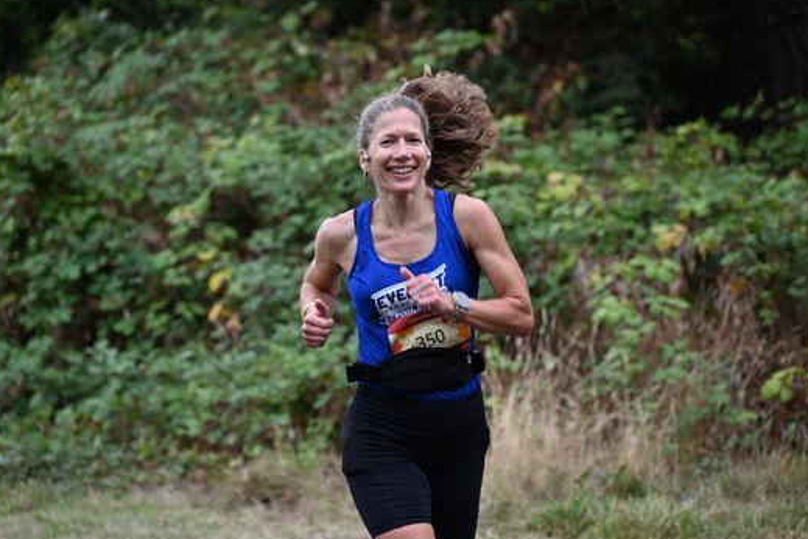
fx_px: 4758
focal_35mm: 212
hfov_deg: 9.7
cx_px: 386
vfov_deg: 6.5
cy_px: 275
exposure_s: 1/250
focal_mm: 200
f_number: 6.3
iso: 450
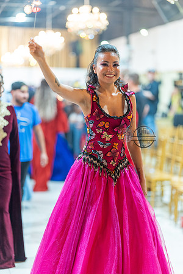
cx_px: 92
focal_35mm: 85
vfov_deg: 23.9
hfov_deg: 16.1
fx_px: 648
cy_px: 137
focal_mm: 85
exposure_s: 1/160
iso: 640
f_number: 1.4
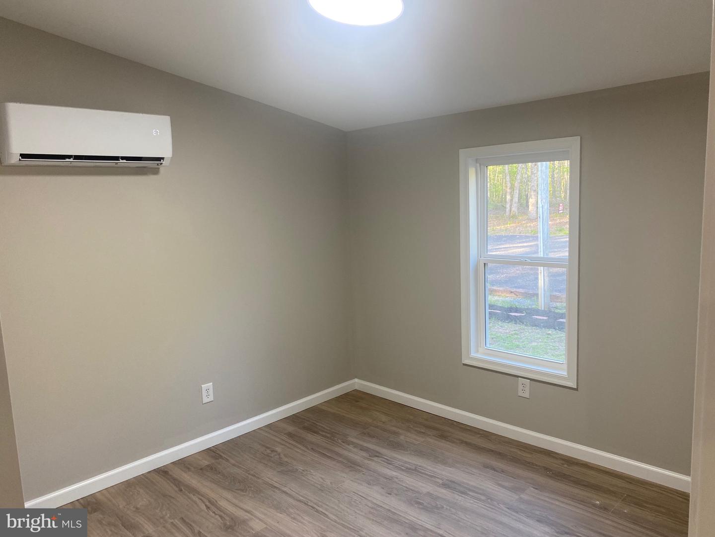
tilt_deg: -7.3
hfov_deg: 67.3
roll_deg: +1.6
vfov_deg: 53.1
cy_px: 268
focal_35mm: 26
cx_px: 358
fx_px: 537
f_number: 1.8
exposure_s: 1/60
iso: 64
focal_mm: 4.25
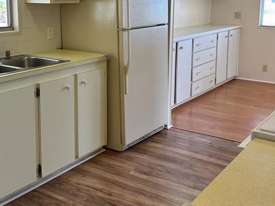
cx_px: 123
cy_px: 55
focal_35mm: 48
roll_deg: -0.3
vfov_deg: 29.9
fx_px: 381
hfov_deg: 39.6
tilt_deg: -9.1
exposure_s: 1/90
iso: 80
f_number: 1.78
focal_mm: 6.86
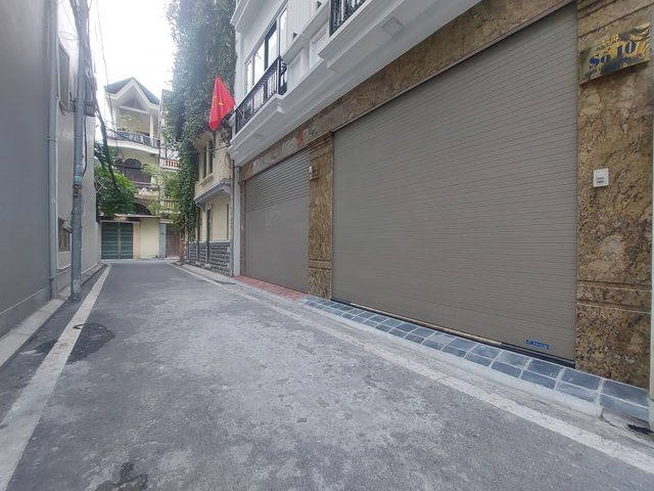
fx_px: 246
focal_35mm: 13
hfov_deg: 106.2
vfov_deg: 89.9
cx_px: 327
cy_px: 246
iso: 200
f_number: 2.2
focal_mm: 1.74
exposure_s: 1/50
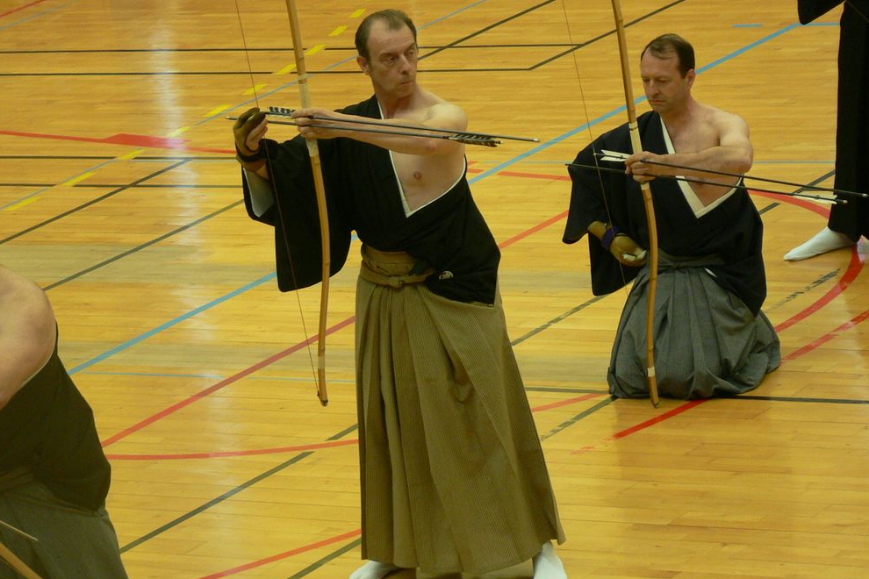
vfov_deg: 6.9
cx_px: 396
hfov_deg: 10.4
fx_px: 4779
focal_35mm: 198
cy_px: 241
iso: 150
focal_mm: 26.2
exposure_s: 1/30
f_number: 3.3
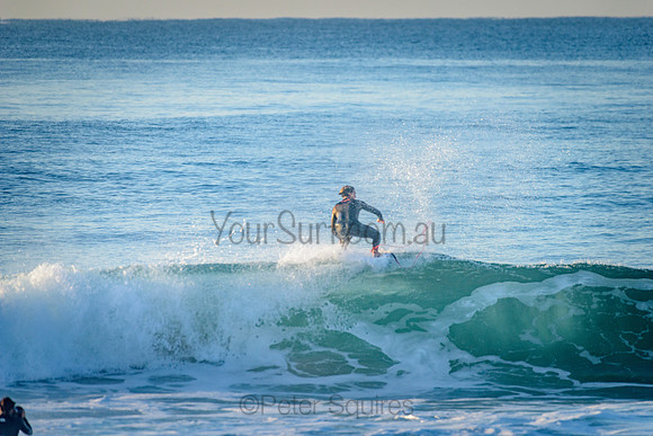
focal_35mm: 500
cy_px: 218
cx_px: 326
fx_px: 9071
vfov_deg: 2.8
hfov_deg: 4.1
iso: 640
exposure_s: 1/2000
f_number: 5.6
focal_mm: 500
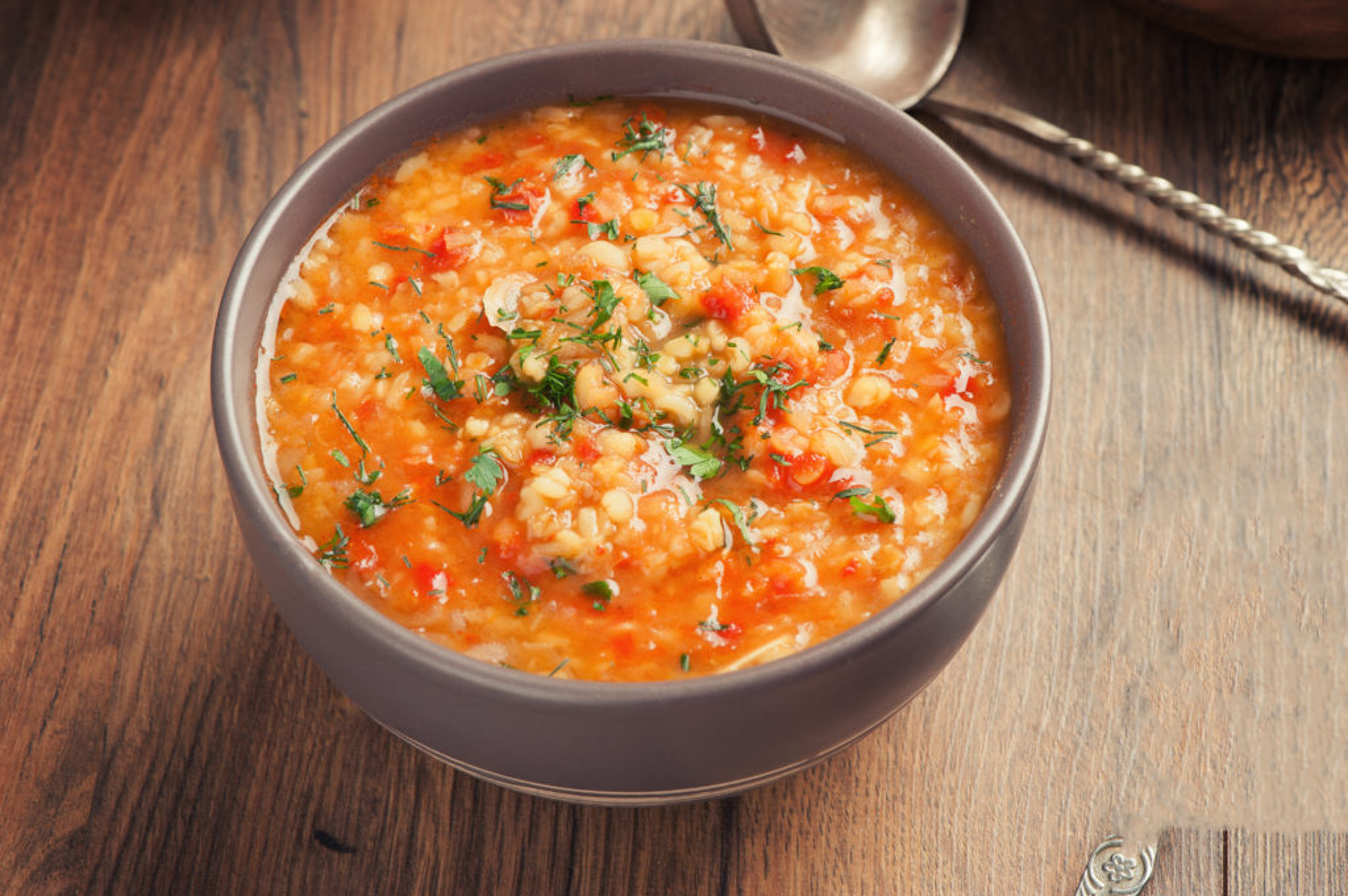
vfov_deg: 13.0
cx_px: 674
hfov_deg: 19.5
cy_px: 448
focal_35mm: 105
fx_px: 3928
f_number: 14
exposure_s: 1/125
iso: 200
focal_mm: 105
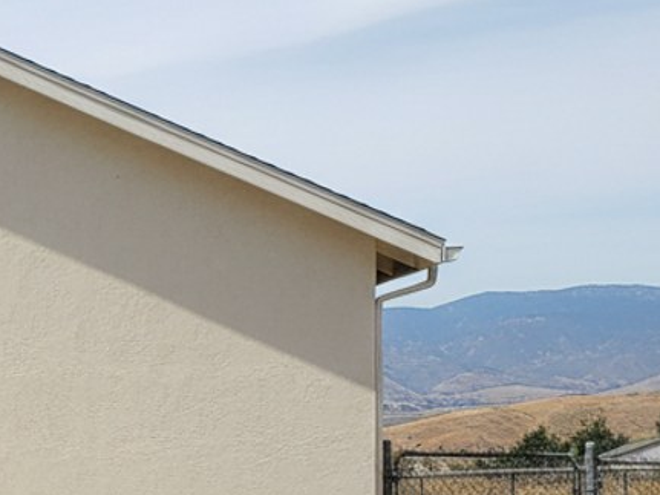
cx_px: -149
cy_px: 368
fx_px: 1220
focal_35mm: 64
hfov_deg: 26.6
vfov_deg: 22.7
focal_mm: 6.4
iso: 1568
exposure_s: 1/1931
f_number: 1.8
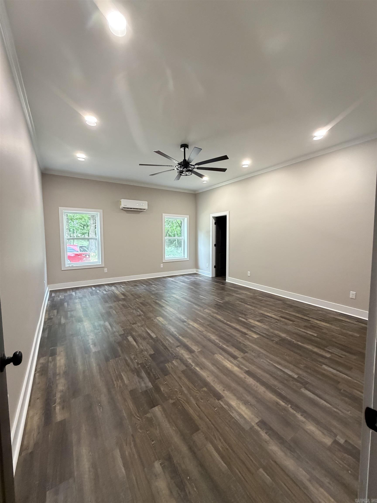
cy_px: 252
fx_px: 203
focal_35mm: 14
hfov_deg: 85.7
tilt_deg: -3.8
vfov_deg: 102.1
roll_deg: +0.1
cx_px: 188
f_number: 2.2
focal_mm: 2.22
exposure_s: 1/60
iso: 500
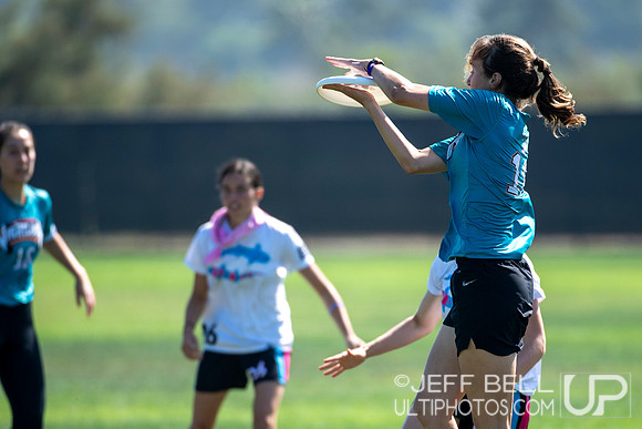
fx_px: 10170
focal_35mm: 570
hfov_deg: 3.6
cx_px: 379
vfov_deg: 2.4
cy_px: 341
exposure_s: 1/2000
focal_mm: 300
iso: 220
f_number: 3.2
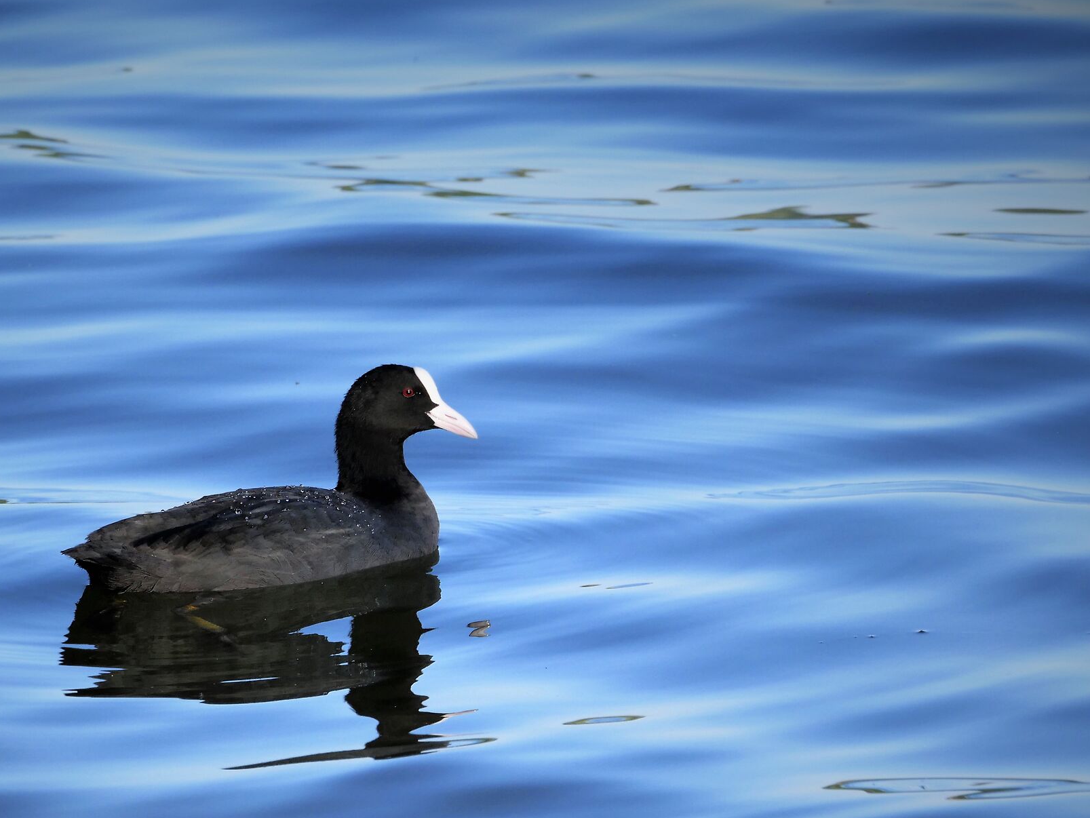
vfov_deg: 2.3
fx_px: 20220
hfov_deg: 3.1
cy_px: 581
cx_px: 408
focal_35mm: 642
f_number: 9
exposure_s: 1/400
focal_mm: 215
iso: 400
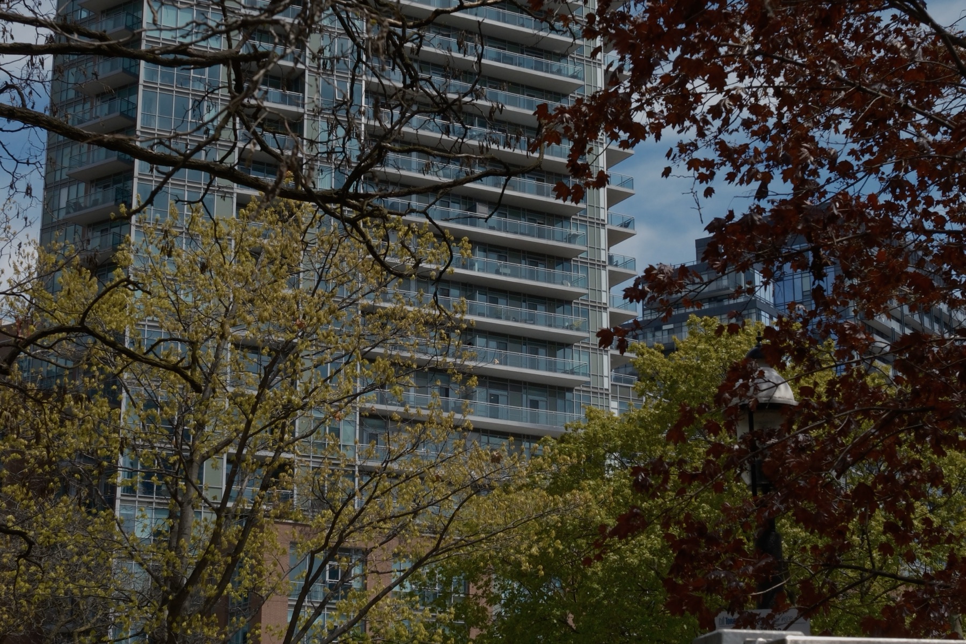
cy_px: 322
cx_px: 483
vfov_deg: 37.9
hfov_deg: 54.4
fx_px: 939
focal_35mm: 35
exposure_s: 1/1800
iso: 500
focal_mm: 23
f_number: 7.1
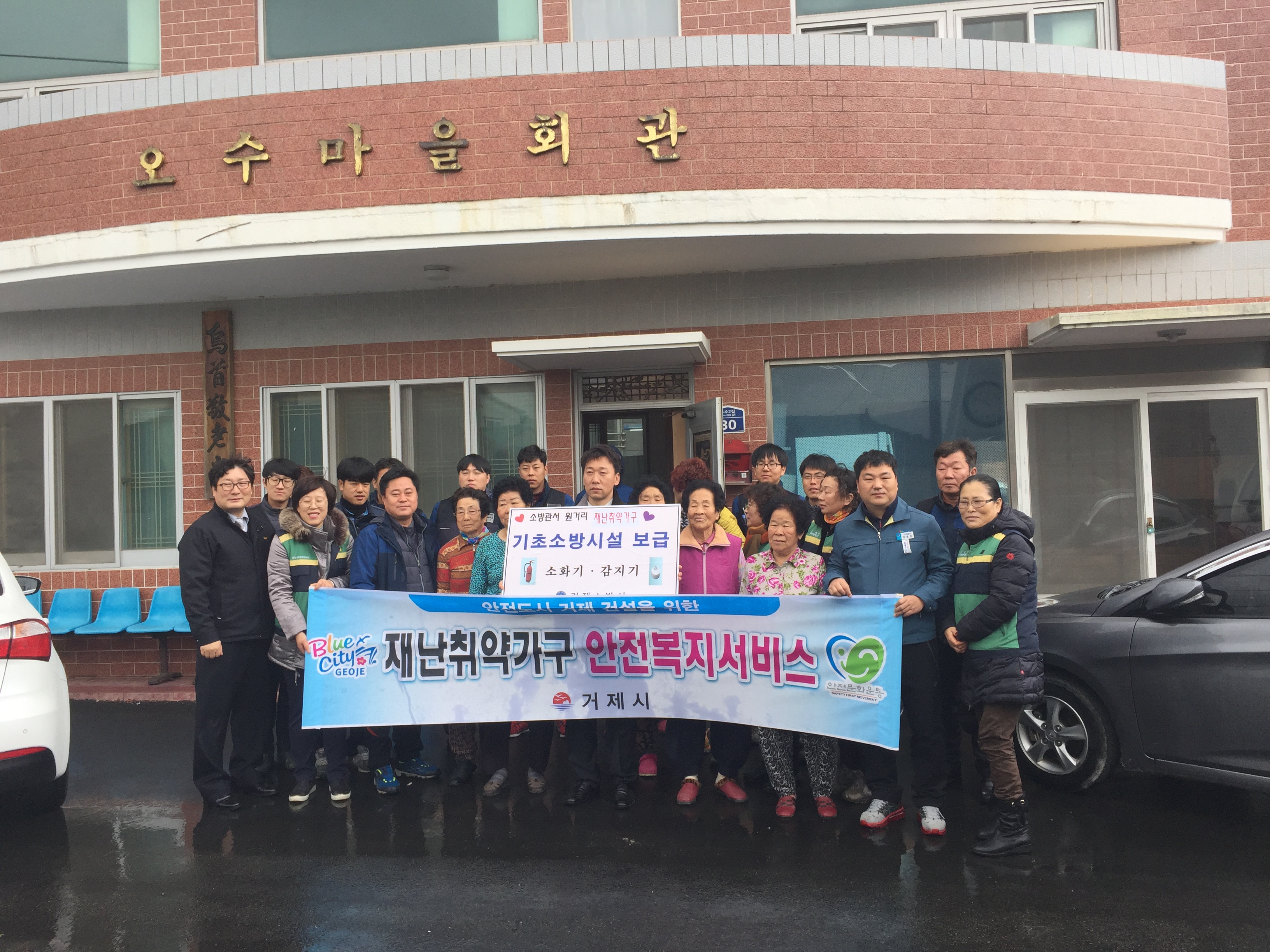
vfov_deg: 48.2
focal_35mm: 29
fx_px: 1064
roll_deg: +1.9
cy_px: 476
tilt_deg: +3.5
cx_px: 635
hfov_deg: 61.7
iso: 32
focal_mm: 4.15
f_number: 2.2
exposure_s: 1/221
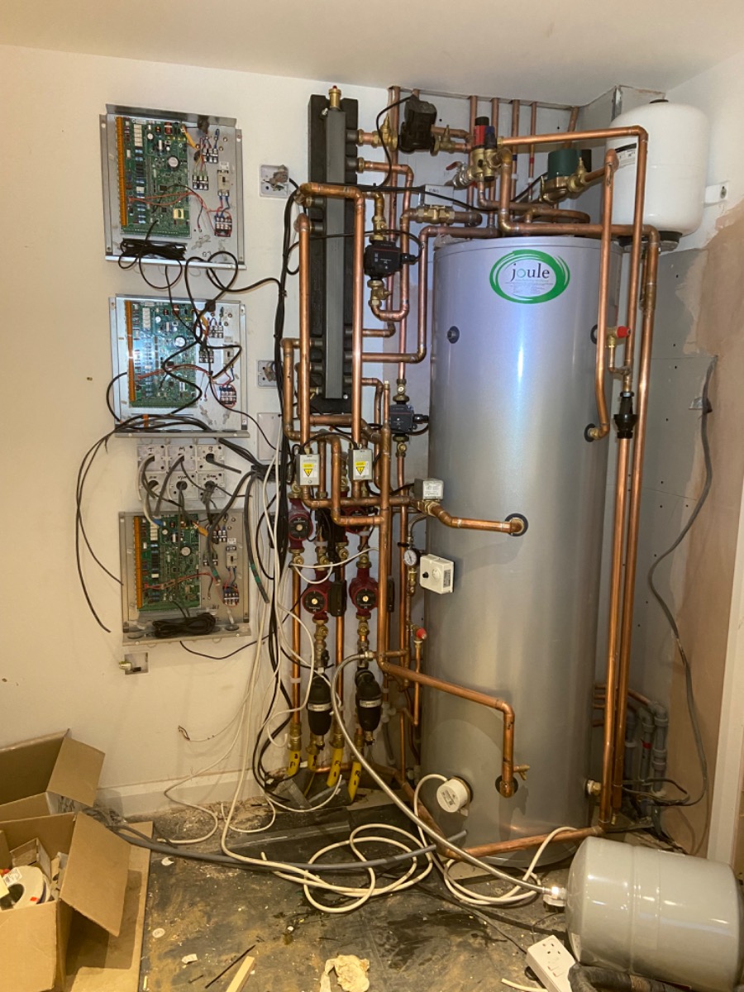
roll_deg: -0.9
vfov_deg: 67.3
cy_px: 496
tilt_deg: -8.5
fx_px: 745
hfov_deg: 53.1
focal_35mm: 26
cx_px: 372
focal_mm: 4.25
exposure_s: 1/50
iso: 400
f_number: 1.8
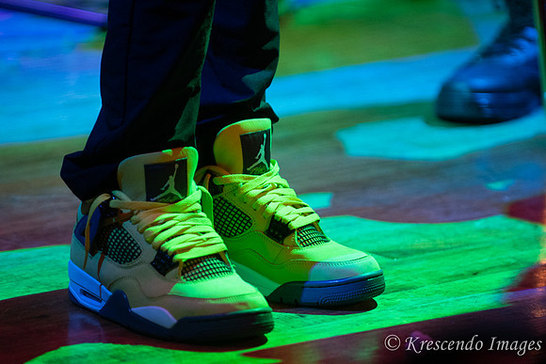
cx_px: 273
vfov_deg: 4.6
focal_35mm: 300
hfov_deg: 6.9
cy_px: 182
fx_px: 4551
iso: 1600
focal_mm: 200
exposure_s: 1/200
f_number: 2.8
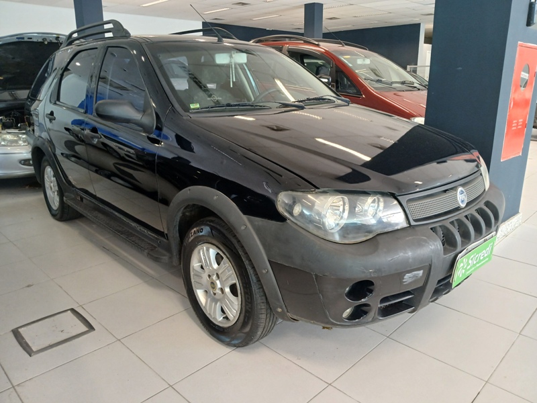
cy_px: 202
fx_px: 403
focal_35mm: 26
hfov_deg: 67.3
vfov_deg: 53.1
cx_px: 268
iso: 200
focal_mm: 3.98
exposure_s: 1/40
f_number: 1.8
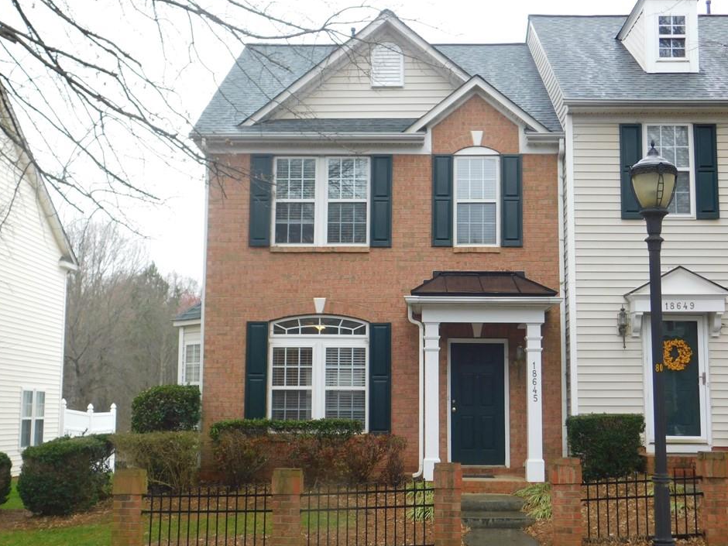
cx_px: 386
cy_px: 273
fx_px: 1031
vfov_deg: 29.7
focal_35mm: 49
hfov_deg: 38.9
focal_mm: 8
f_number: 3.7
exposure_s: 1/80
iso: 125
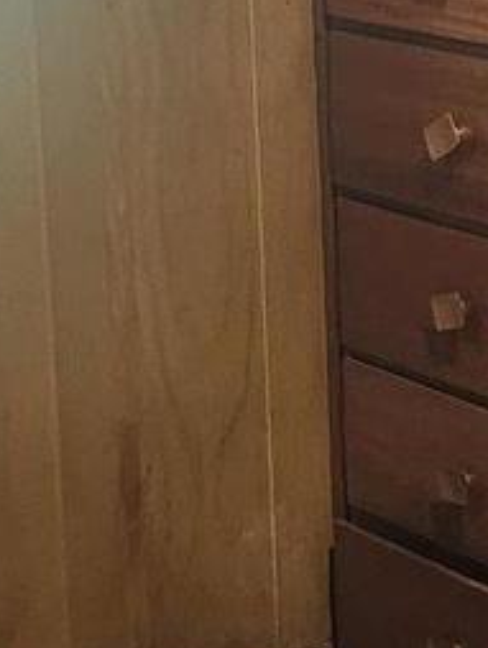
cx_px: 491
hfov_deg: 10.6
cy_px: 148
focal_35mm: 139
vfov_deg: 14.1
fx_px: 2608
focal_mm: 6.3
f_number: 1.7
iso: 1000
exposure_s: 1/120
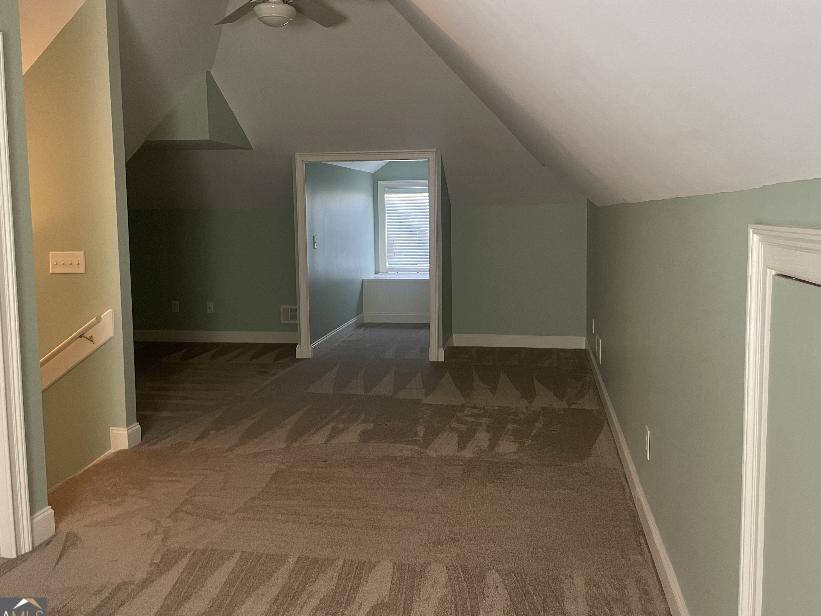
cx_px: 414
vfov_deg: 46.7
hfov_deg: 60.0
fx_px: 712
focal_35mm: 30
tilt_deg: -4.6
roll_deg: +0.7
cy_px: 278
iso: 500
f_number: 1.6
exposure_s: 1/60
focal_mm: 4.2
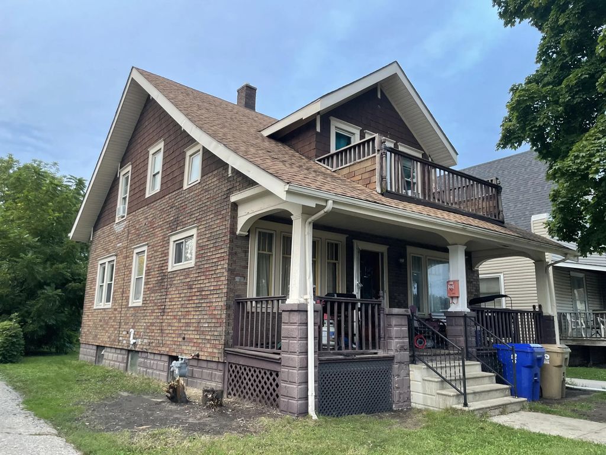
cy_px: 228
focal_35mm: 26
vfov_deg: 53.1
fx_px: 455
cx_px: 303
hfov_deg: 67.3
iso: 80
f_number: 1.6
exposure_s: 1/121
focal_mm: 4.2
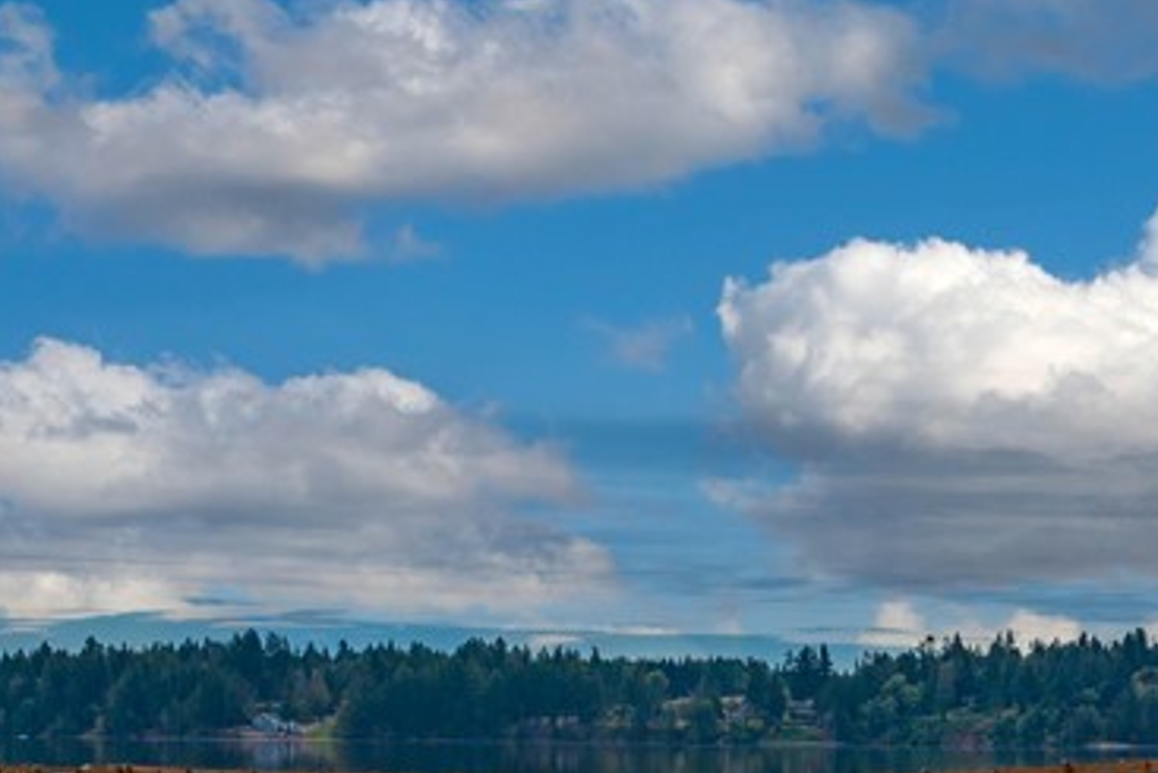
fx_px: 2391
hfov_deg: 25.4
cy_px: 760
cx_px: 1243
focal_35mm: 74
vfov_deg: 17.9
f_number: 7.1
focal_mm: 25.1
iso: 100
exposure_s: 1/320
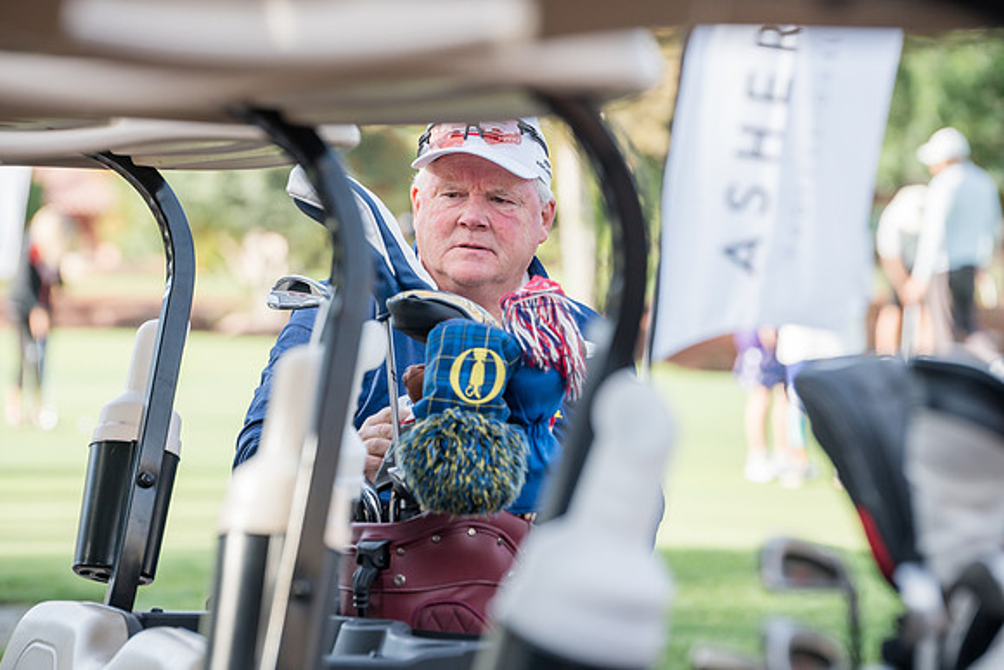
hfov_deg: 14.1
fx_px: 4073
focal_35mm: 146
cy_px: 335
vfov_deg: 9.4
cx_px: 502
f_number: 4.5
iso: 500
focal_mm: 146
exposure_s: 1/640
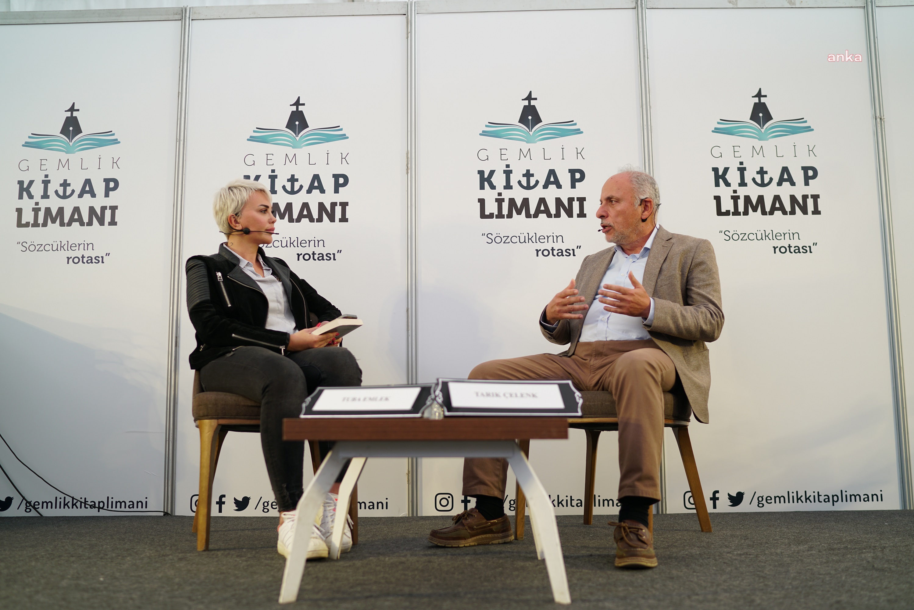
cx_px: 457
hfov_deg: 54.4
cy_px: 305
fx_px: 889
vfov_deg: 37.9
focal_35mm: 35
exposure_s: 1/125
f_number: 2
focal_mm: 35
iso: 160
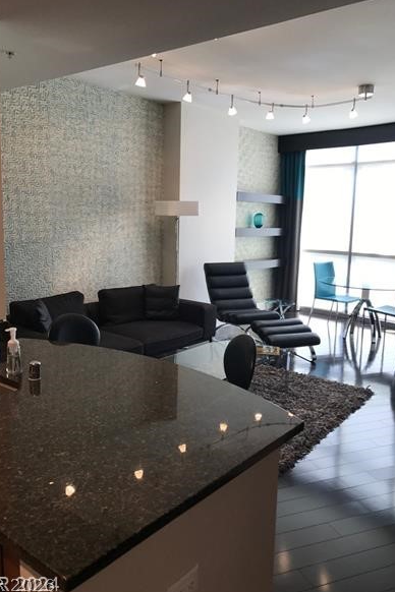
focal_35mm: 30
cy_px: 294
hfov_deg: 43.6
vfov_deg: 61.9
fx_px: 494
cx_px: 198
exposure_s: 1/60
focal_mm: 3.99
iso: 25
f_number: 1.8
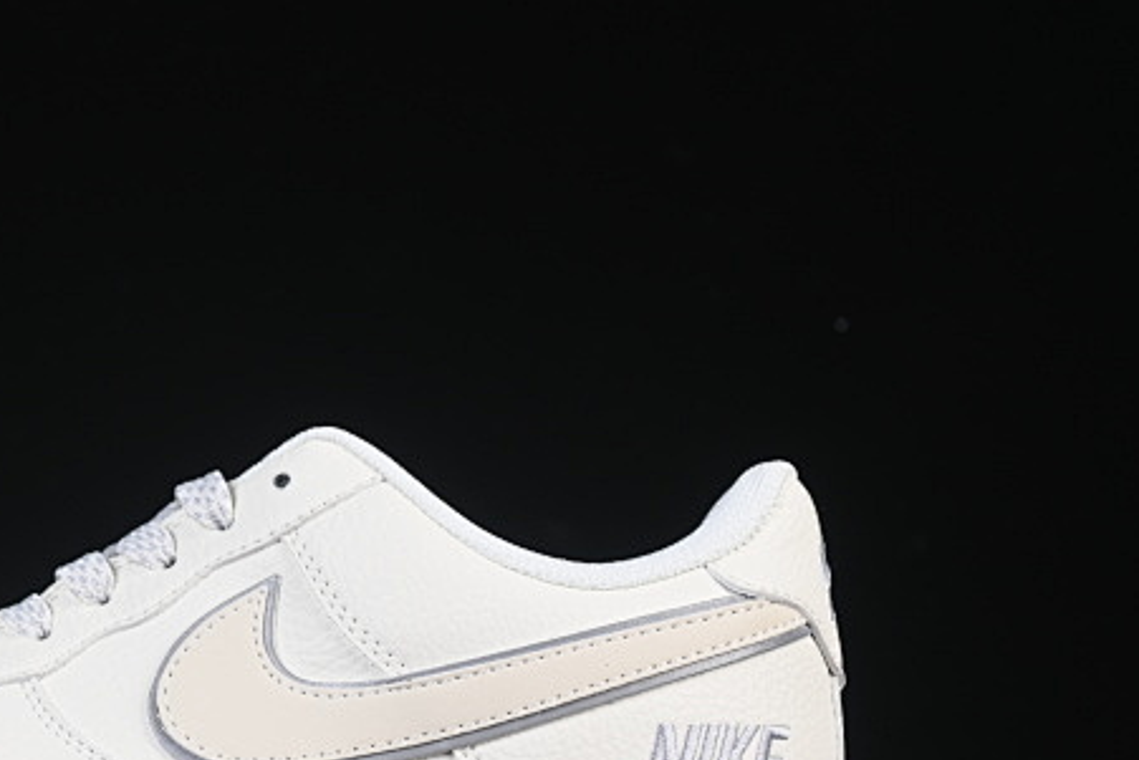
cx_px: 164
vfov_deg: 10.3
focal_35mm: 133
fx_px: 4209
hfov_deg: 15.3
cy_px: 622
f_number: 8
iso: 160
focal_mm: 50
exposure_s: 1/80
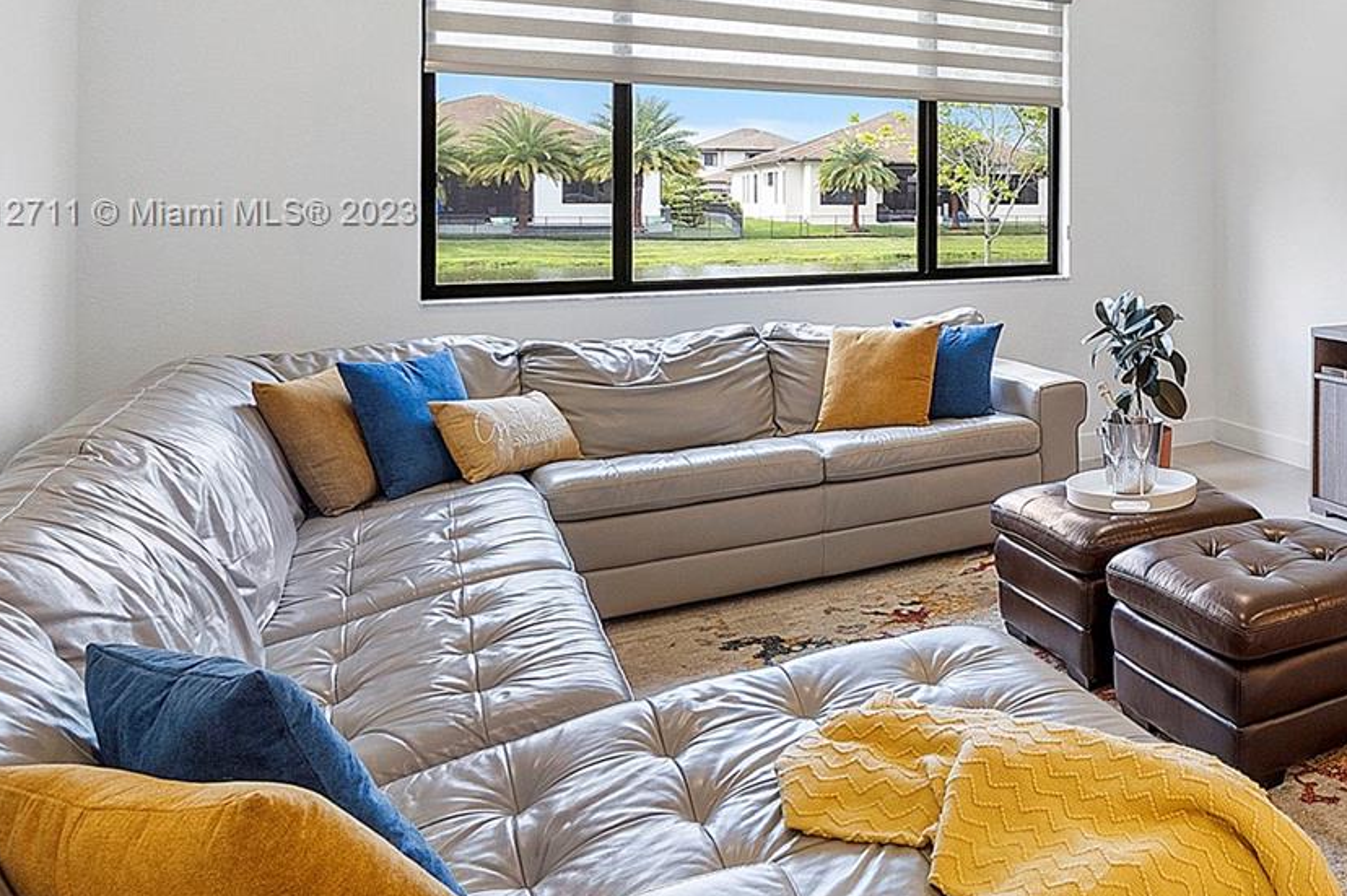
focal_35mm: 29
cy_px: 215
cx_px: 1197
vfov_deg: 43.4
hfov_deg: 55.7
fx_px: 1084
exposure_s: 1/13
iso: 250
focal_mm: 10
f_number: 9
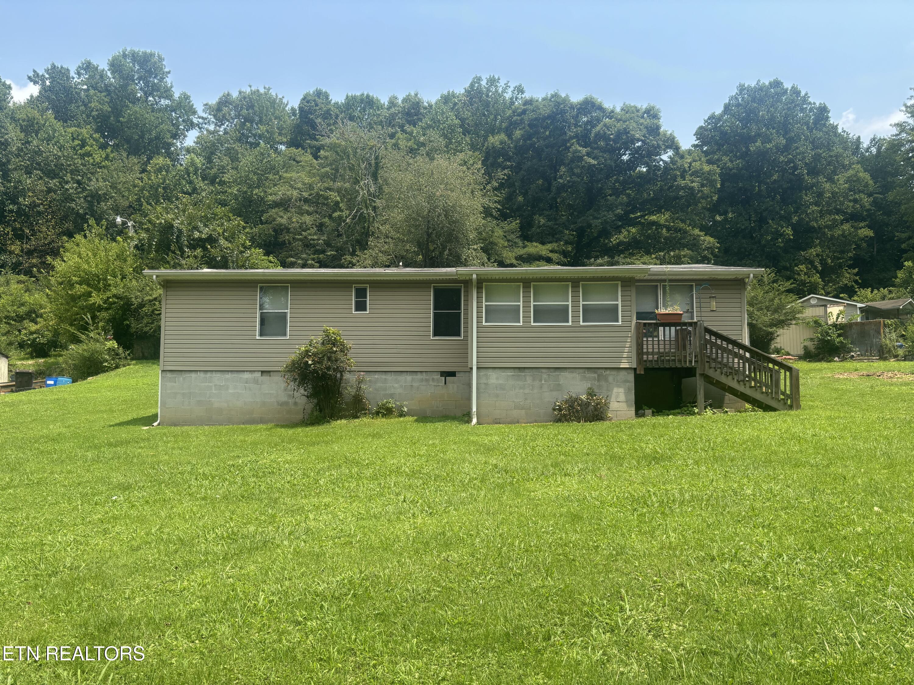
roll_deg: -0.2
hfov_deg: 67.3
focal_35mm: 26
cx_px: 457
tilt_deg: +4.5
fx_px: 687
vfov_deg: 53.1
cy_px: 342
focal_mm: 5.96
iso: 50
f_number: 1.6
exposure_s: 1/1751
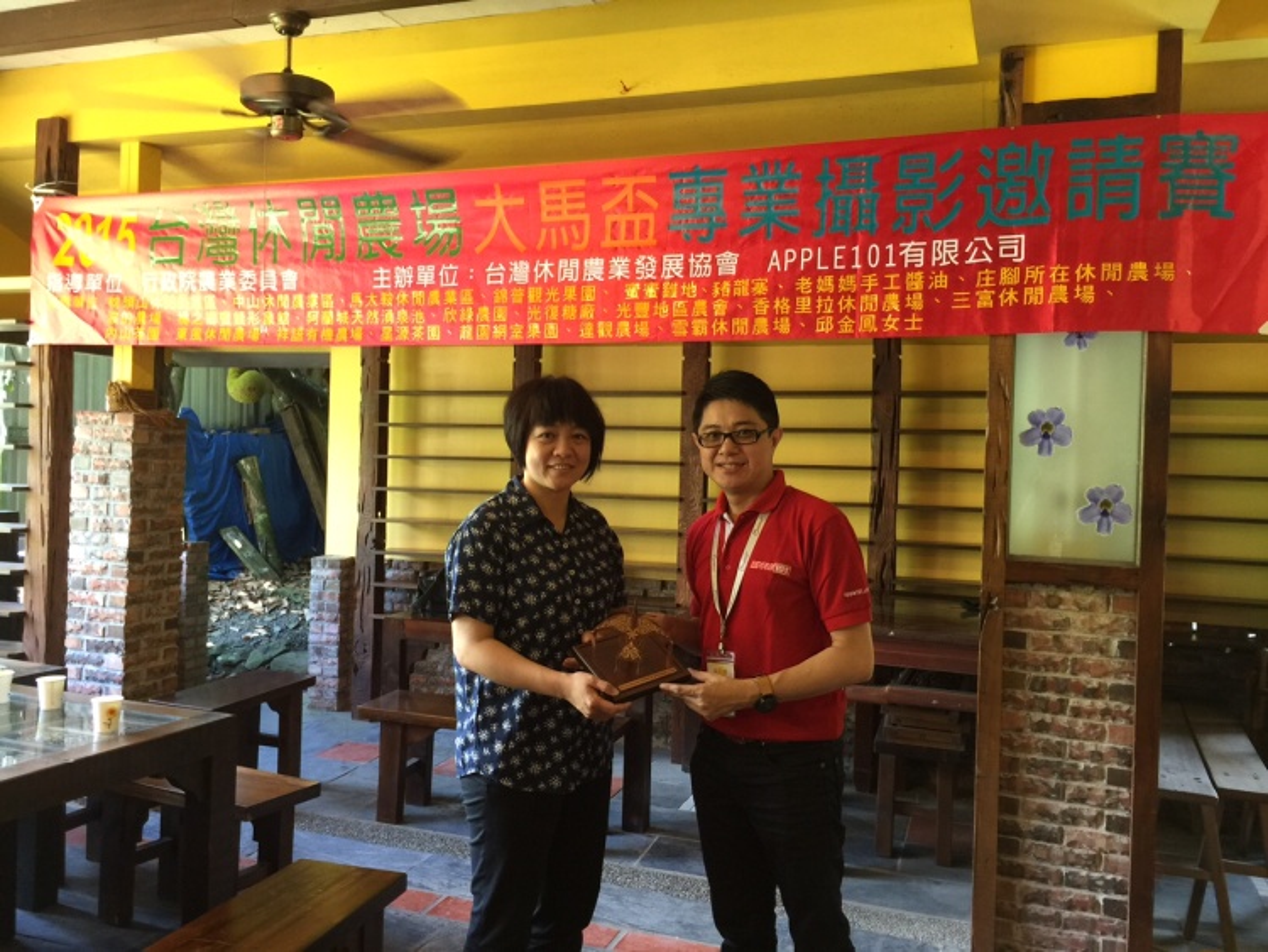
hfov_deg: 61.6
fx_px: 1063
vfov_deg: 48.3
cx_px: 634
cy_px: 476
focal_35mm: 29
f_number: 2.2
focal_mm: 4.15
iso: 64
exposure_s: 1/15
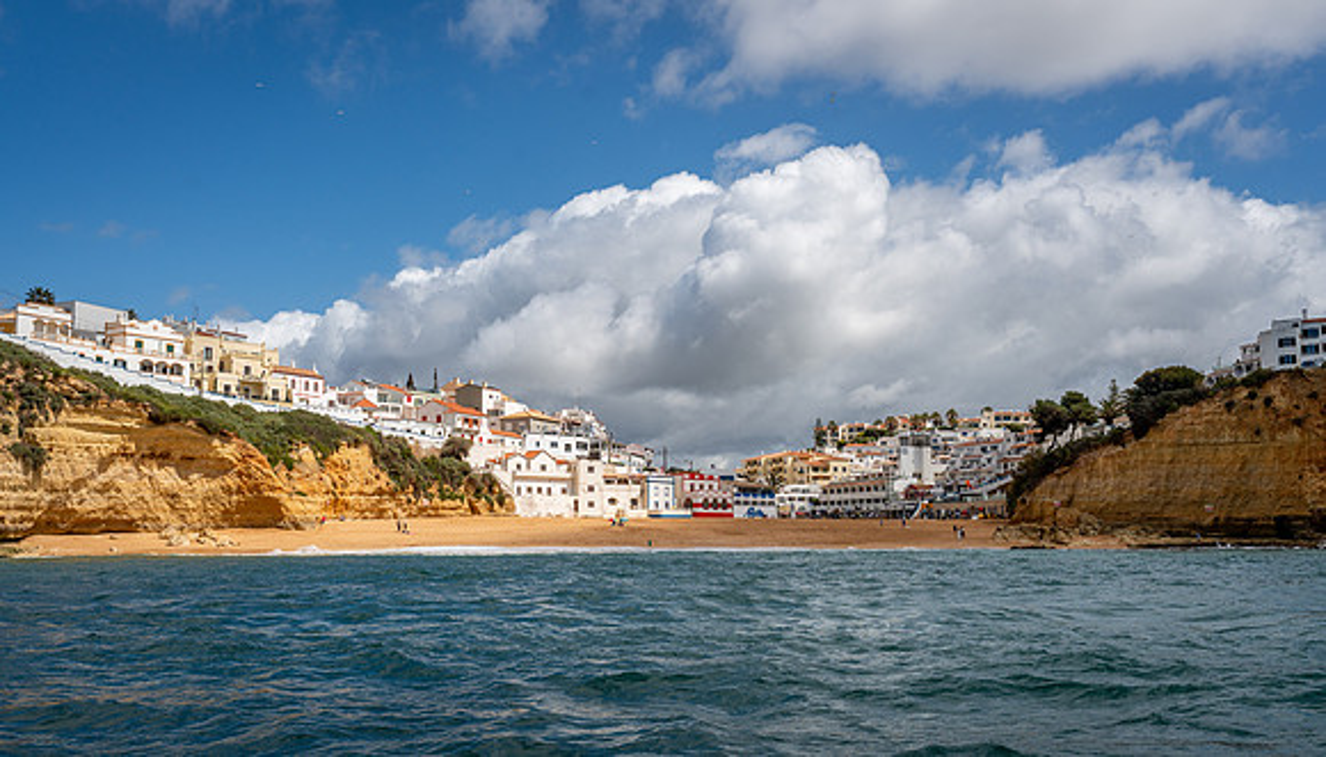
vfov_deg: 32.9
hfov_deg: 54.8
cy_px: 417
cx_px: 663
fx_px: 1280
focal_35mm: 36
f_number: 8
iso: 100
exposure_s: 1/1250
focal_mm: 34.3
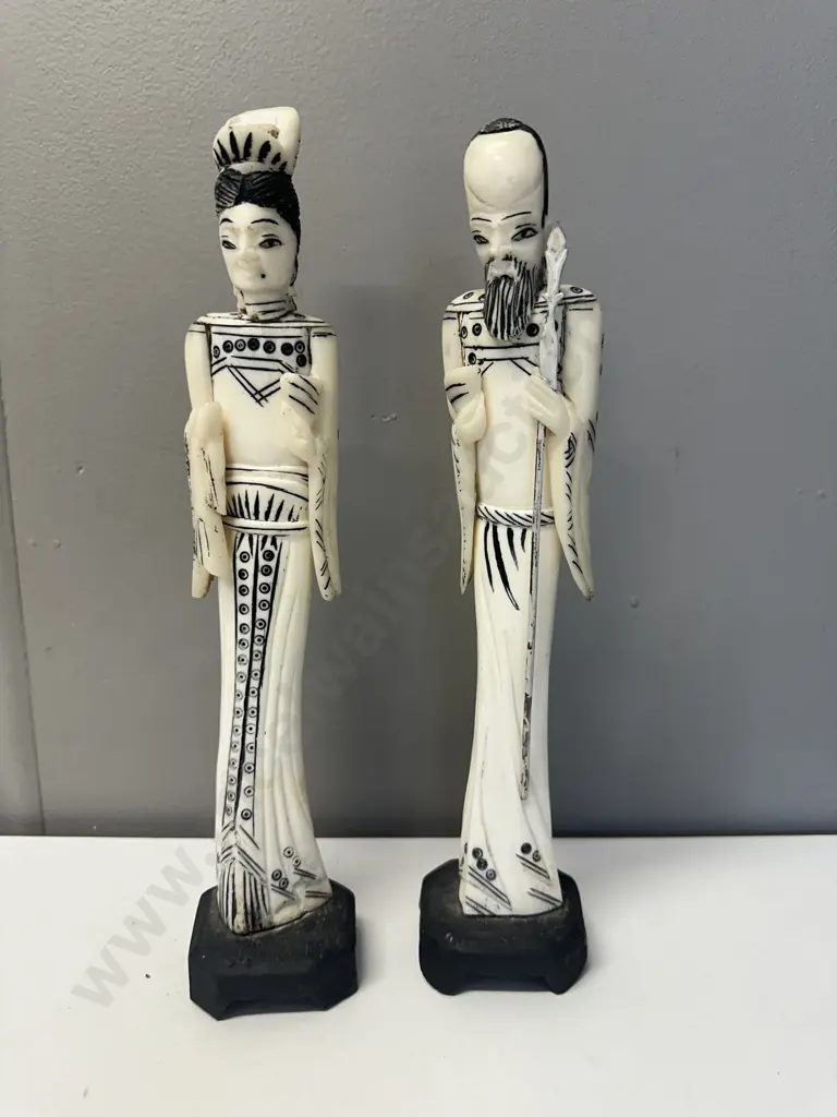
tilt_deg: -11.6
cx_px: 418
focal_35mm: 24
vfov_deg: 71.6
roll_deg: -1.2
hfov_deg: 56.8
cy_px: 558
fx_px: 774
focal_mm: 6.86
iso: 125
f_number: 1.78
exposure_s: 1/100
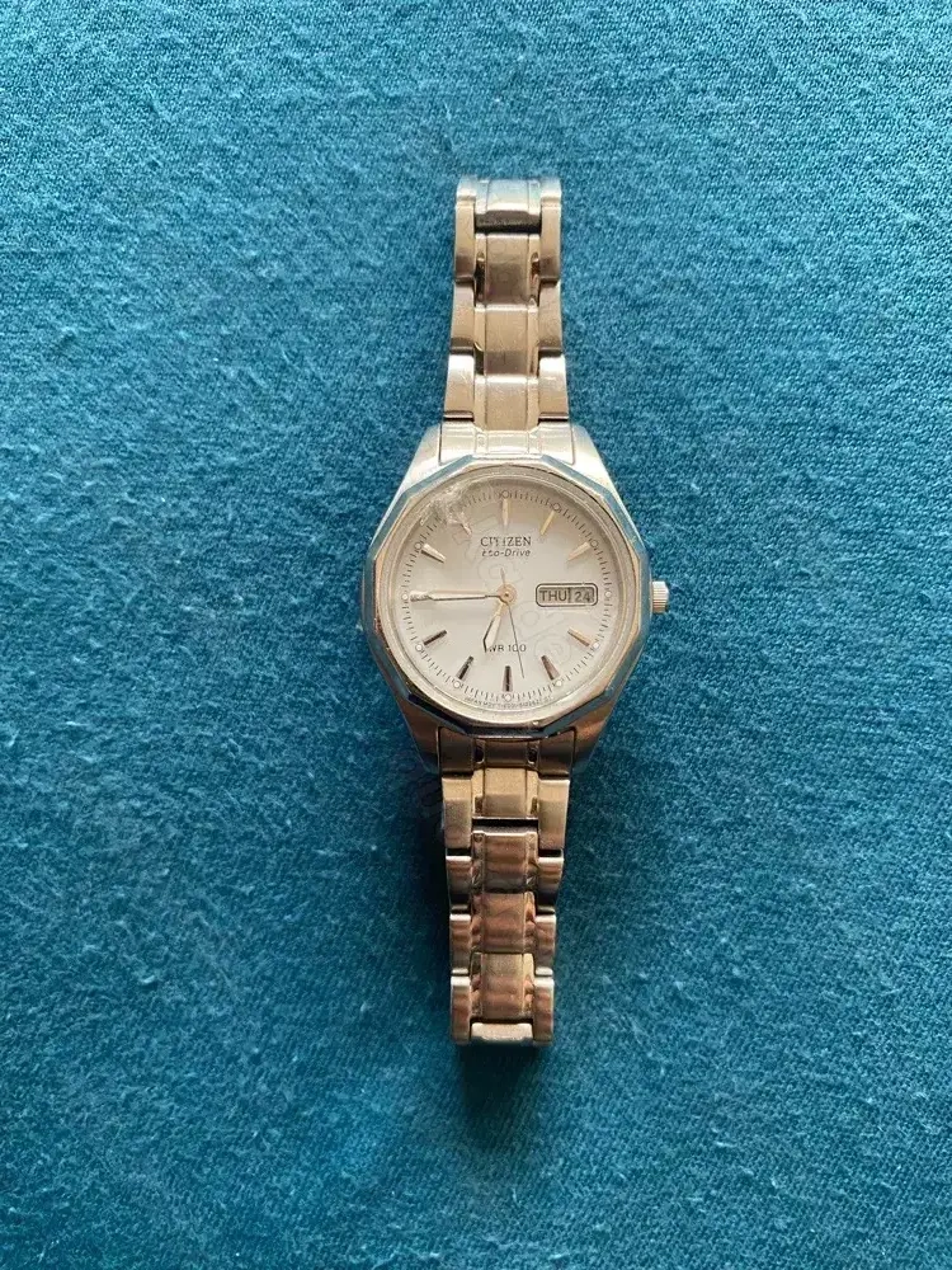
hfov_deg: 54.9
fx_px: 917
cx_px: 476
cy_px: 635
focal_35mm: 25
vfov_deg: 69.4
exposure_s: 1/60
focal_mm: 4.25
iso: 200
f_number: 1.8
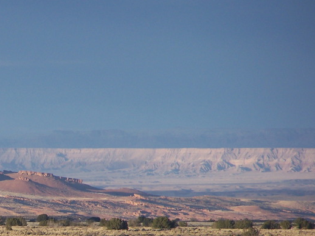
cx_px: 19
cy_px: 226
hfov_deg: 2.8
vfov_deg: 2.1
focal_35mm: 709
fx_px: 6449
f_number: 3.6
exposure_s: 1/400
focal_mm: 60.8
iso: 80
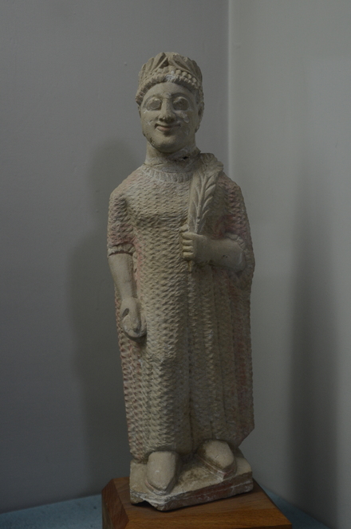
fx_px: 837
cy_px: 264
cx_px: 176
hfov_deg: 23.7
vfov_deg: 35.1
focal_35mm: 57
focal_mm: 38
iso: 800
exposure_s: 1/80
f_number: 4.5
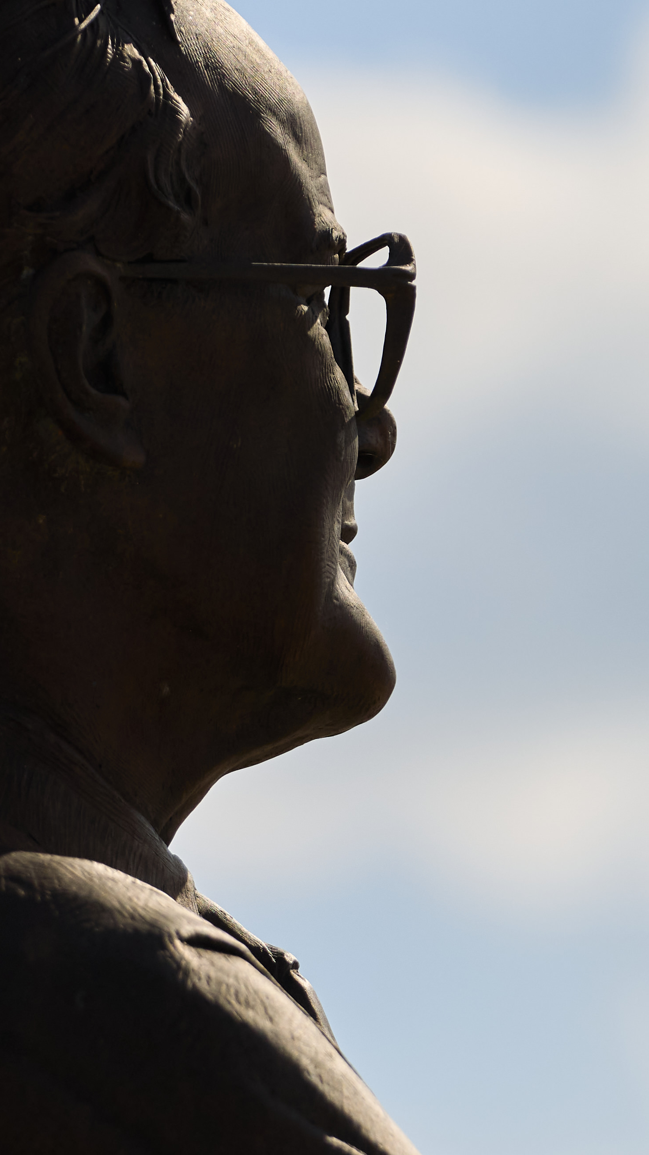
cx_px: 789
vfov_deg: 4.2
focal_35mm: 512
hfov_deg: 2.4
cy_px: 860
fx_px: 15667
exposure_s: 1/6400
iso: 400
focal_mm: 151
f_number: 3.5
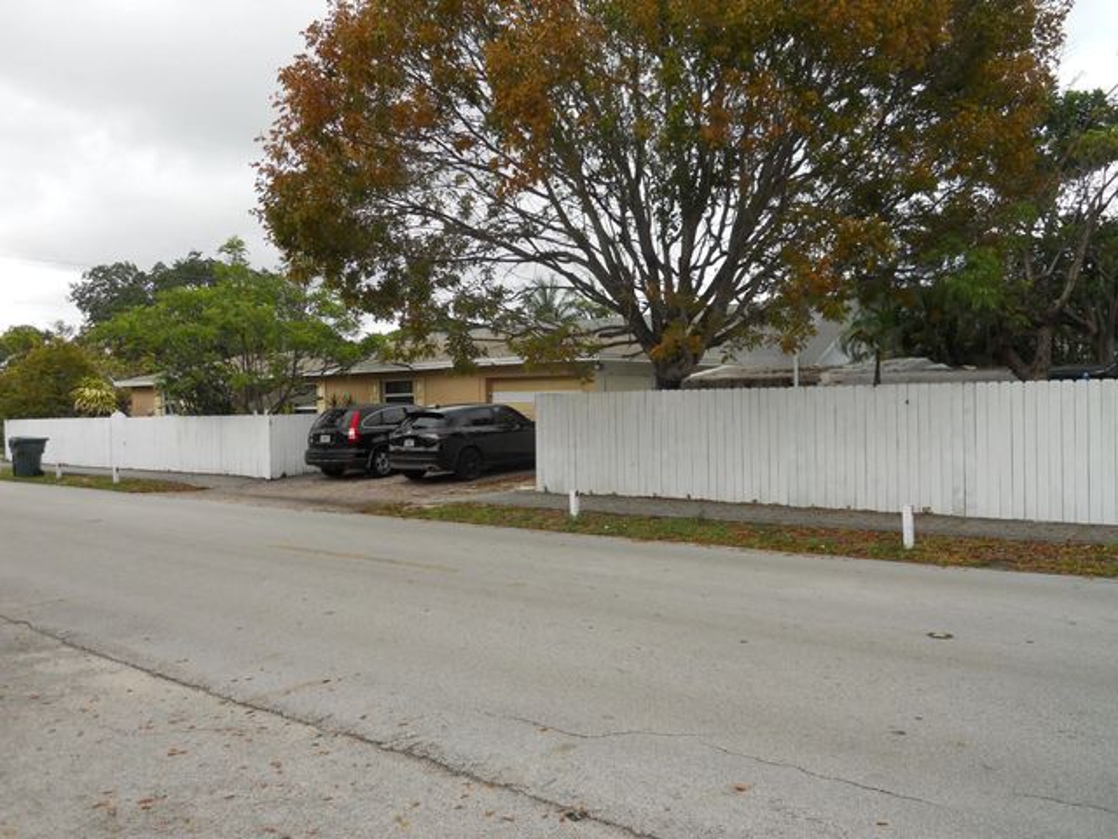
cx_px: 559
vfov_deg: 49.7
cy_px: 420
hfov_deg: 63.4
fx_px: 904
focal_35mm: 28
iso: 80
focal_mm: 5
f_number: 2.7
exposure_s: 1/400
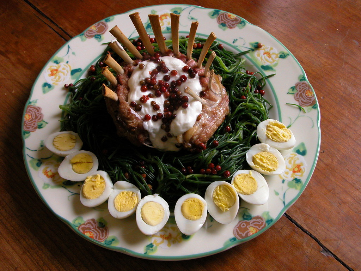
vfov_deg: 34.3
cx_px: 180
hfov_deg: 44.8
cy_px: 136
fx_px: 438
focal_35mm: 42
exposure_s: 1/60
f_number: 4.6
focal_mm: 10.7
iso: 200
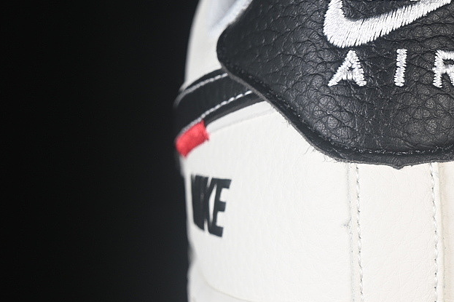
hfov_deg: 15.6
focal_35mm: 130
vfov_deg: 10.5
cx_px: 383
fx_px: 1639
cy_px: 182
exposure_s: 1/80
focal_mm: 50
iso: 160
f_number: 7.1
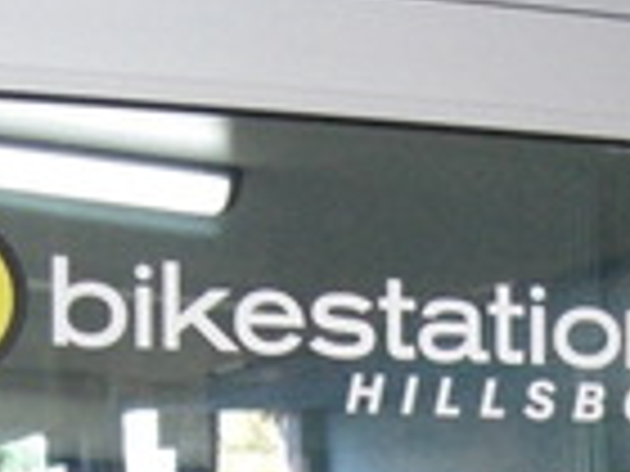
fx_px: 2712
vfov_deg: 9.5
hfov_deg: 13.1
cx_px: 639
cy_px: 847
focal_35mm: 149
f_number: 2.8
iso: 800
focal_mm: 7.9
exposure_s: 1/60
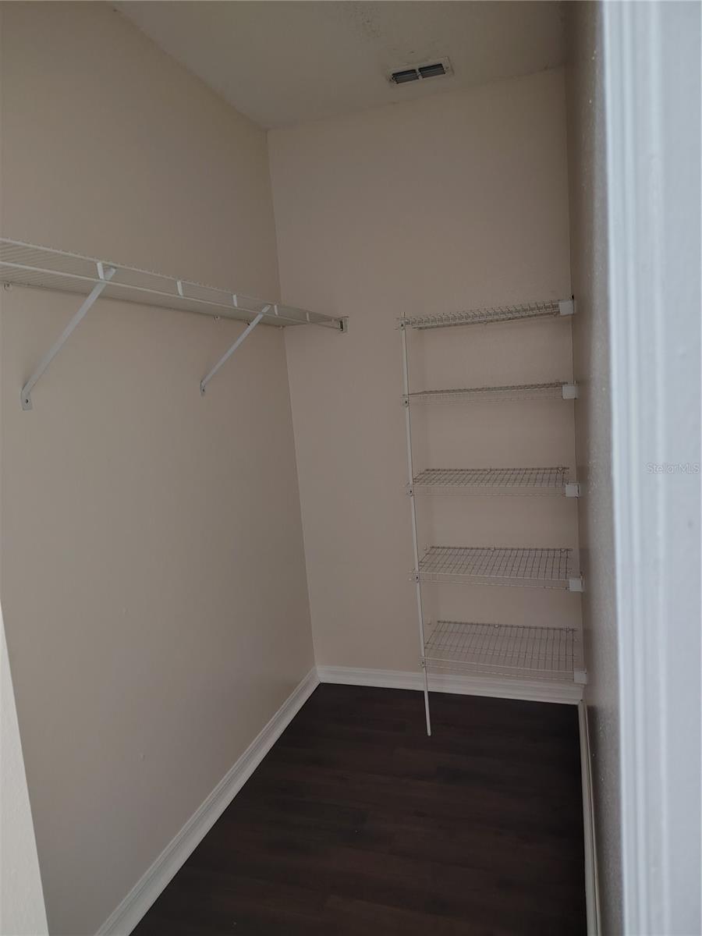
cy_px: 468
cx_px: 351
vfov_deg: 71.6
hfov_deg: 56.8
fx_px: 649
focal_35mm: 24
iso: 1336
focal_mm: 5.56
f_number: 1.8
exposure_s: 1/40
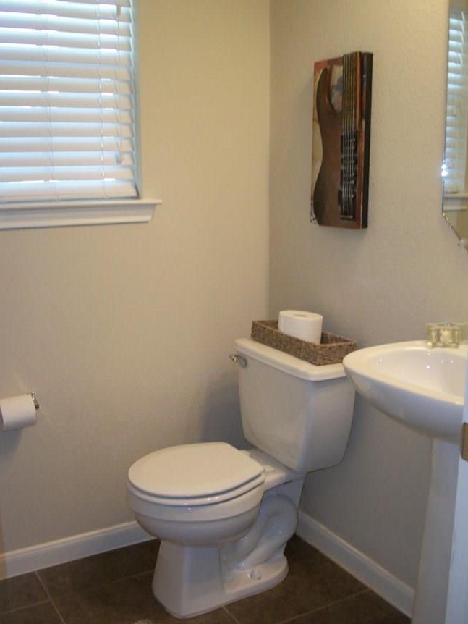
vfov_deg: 48.9
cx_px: 239
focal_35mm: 38
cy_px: 328
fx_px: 685
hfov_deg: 37.7
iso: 160
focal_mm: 5.7
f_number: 2.9
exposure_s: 1/30
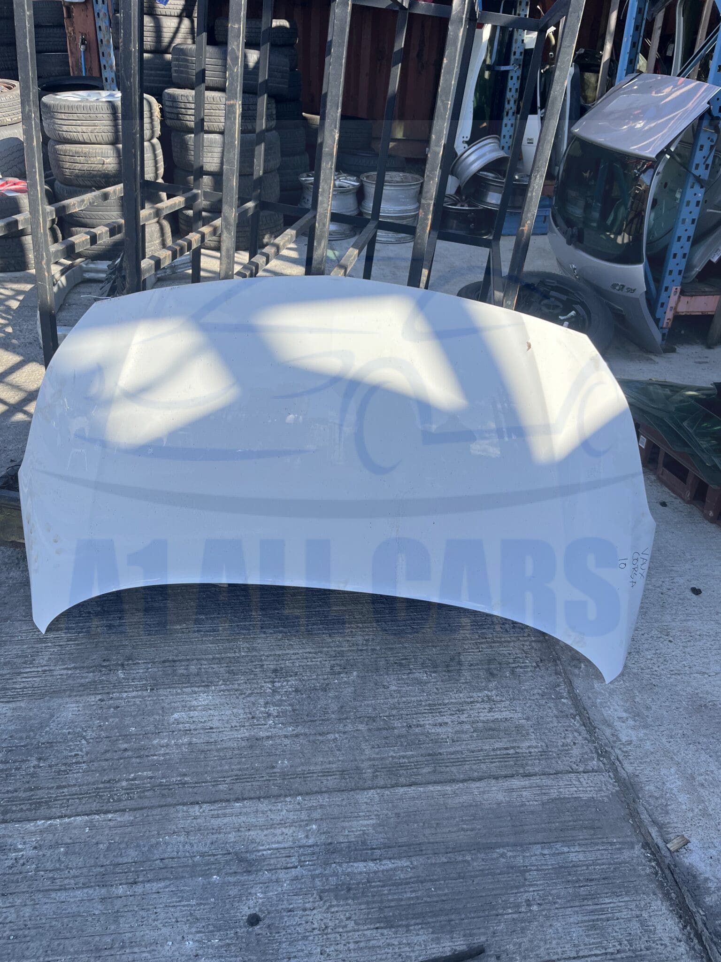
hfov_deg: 53.1
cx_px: 360
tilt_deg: -30.9
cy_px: 481
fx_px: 722
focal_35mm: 26
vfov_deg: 67.3
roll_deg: -2.8
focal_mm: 5.1
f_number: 1.6
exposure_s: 1/1140
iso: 50
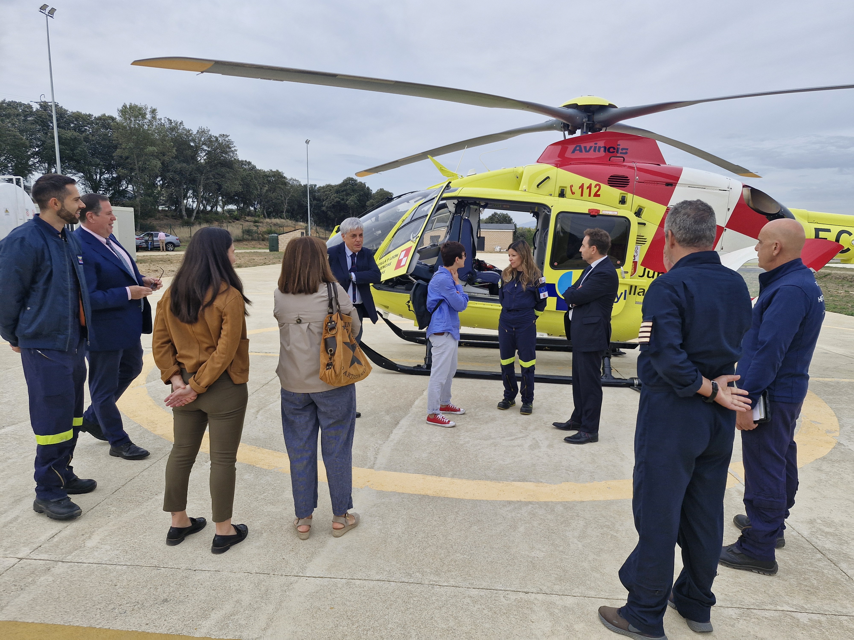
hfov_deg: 73.9
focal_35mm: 23
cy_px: 320
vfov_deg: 58.9
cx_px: 427
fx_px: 567
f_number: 1.8
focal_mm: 5.54
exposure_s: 1/758
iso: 50
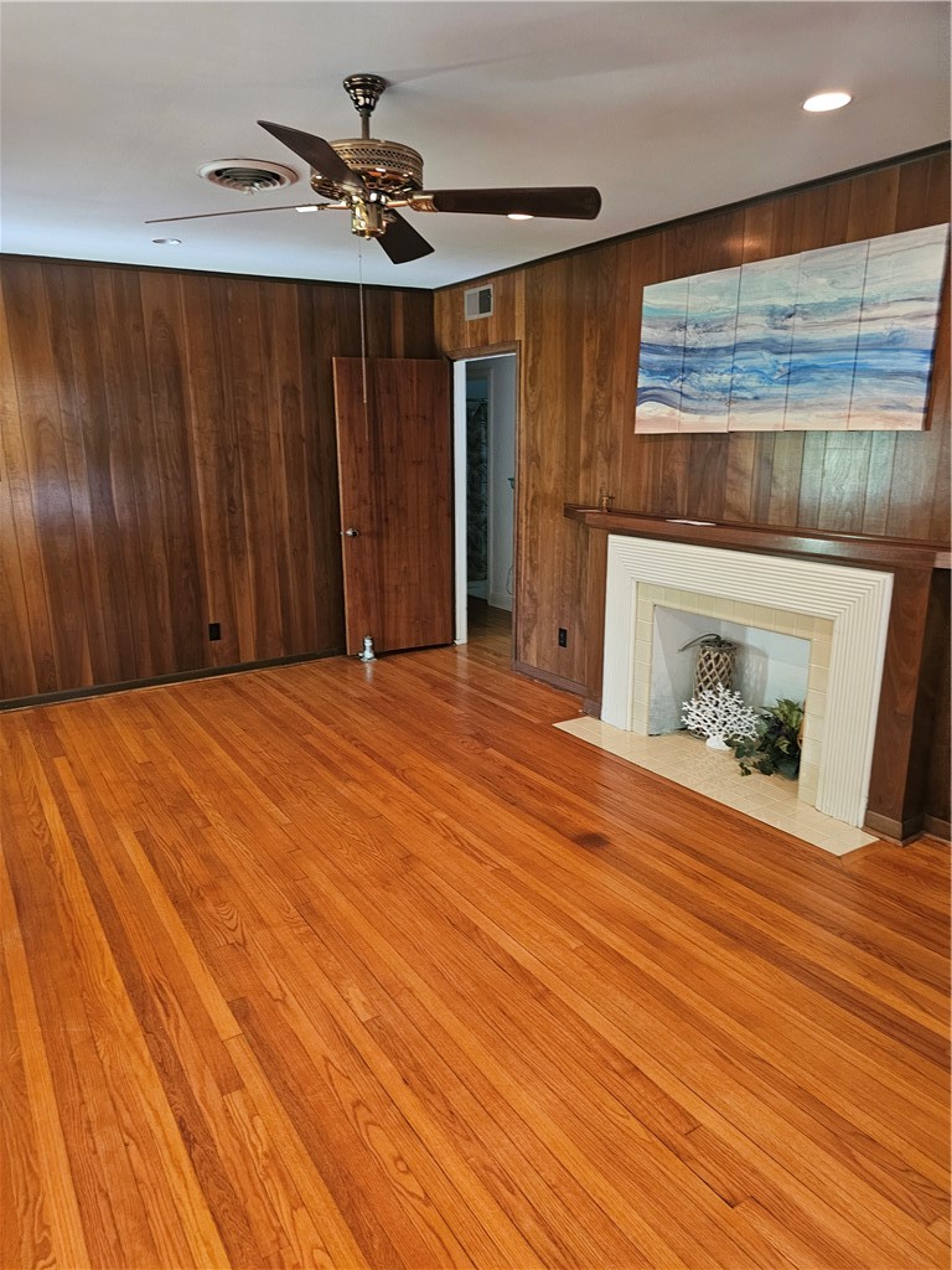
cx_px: 476
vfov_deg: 73.9
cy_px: 635
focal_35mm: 23
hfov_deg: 58.9
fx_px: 843
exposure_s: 1/30
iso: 640
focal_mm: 6.3
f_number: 1.7
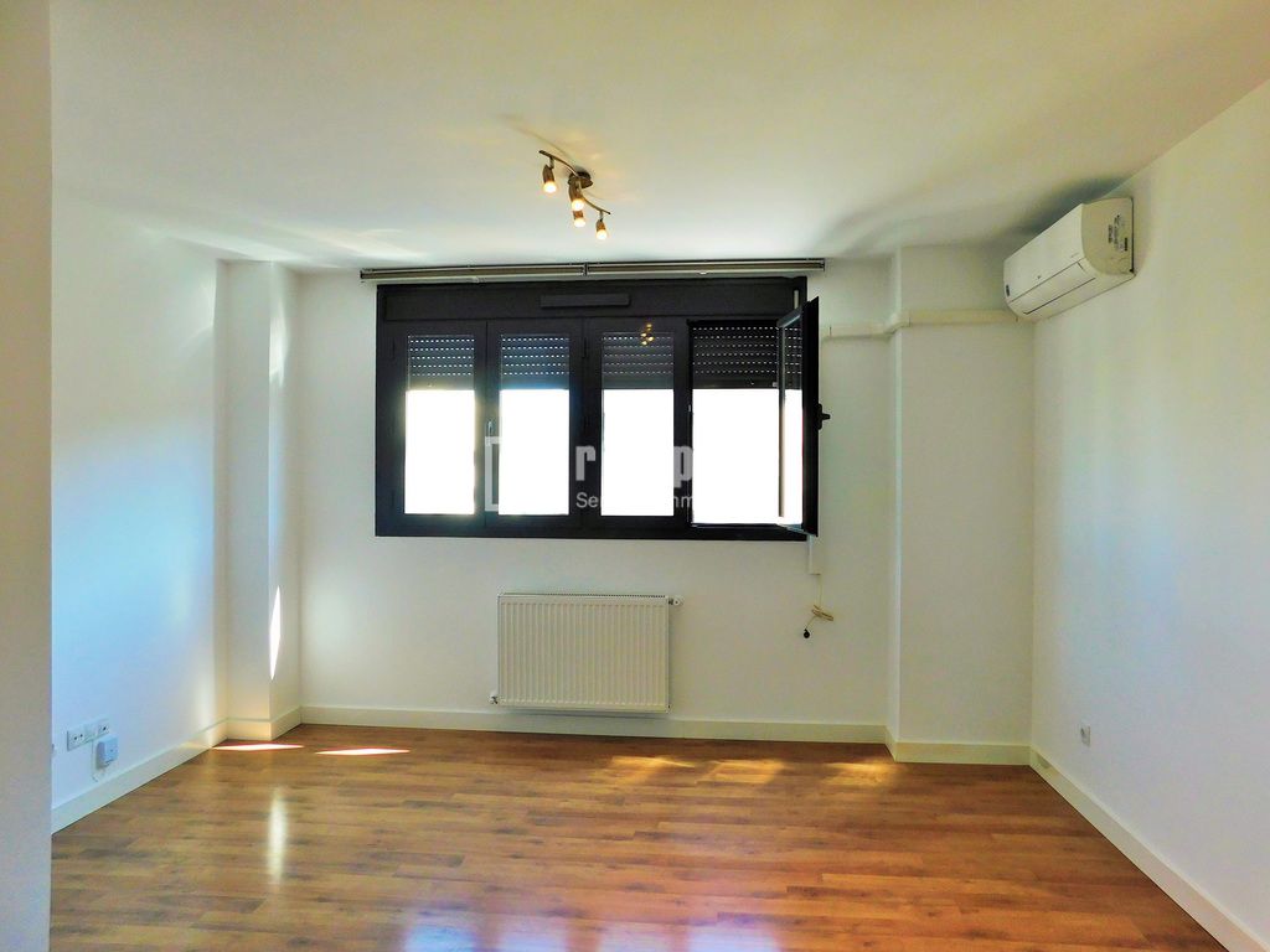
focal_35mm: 23
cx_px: 635
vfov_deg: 58.9
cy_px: 476
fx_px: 844
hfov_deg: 73.9
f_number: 3
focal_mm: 4
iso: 125
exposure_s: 1/100
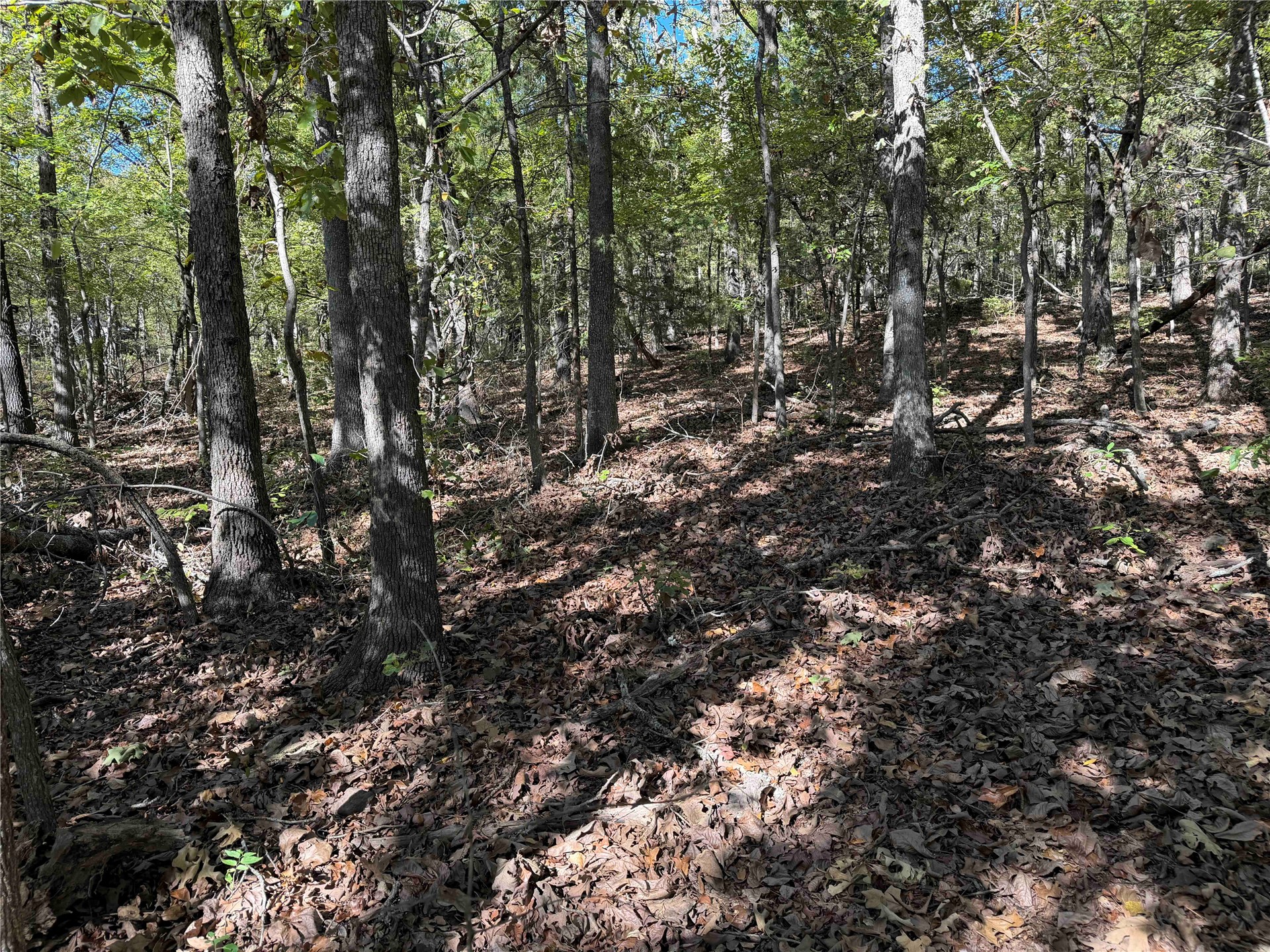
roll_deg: +0.2
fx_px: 881
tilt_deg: -6.7
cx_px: 635
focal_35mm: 24
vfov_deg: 56.8
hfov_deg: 71.6
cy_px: 476
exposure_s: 1/347
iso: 80
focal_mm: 6.76
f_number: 1.78
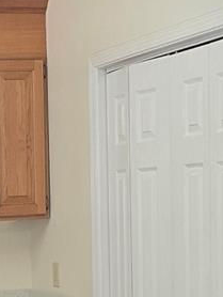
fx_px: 1089
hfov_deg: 11.4
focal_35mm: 127
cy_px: 348
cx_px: -70
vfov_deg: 15.0
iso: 125
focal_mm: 6.3
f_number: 1.7
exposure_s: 1/120
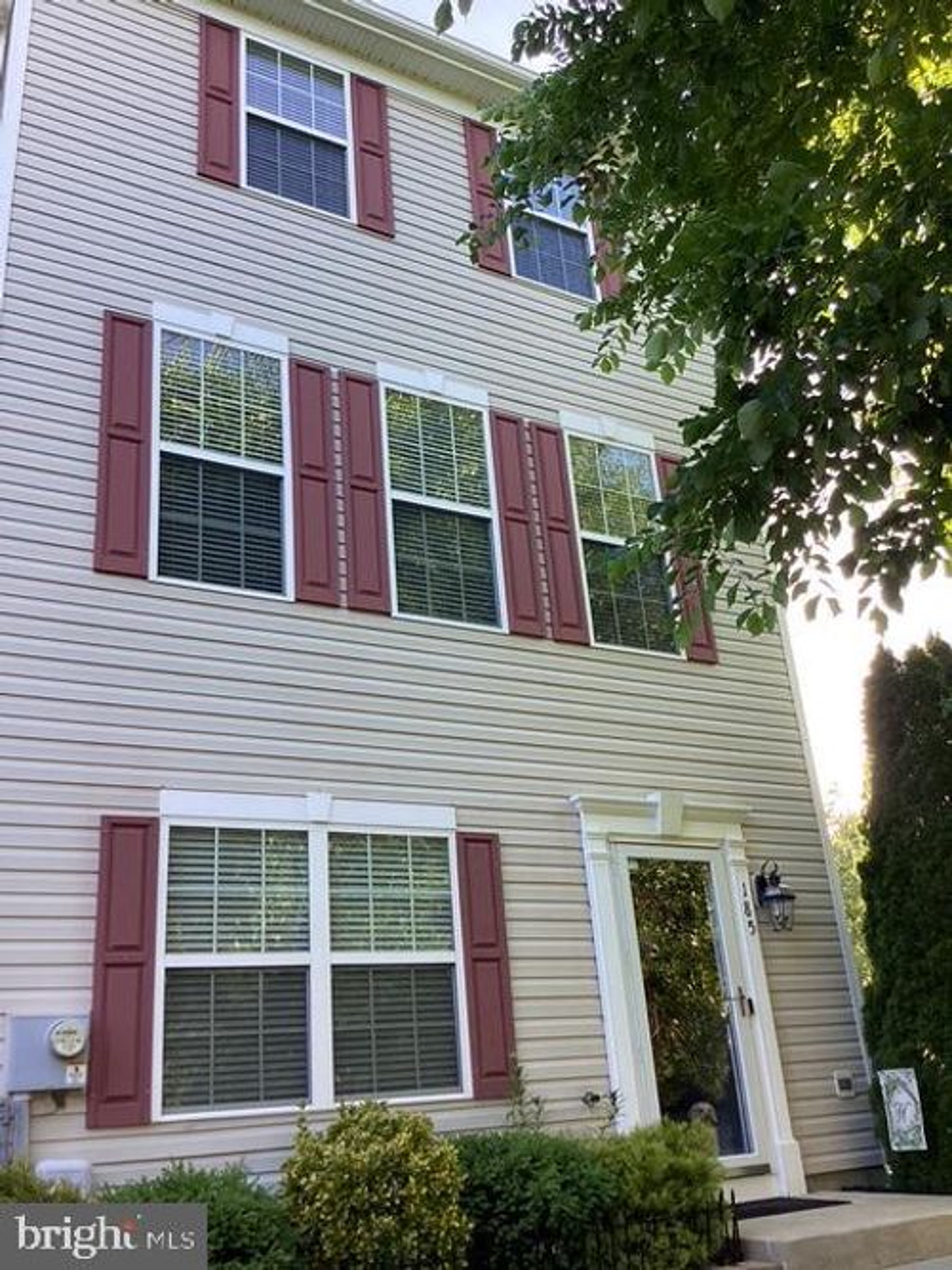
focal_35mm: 31
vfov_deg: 58.4
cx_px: 476
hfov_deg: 45.4
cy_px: 635
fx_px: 1137
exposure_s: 1/120
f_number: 2.4
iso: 32
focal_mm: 3.3
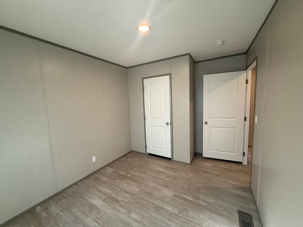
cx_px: 152
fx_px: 123
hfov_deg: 102.1
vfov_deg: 85.7
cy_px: 114
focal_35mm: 14
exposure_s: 1/120
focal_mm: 2.22
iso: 160
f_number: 2.2
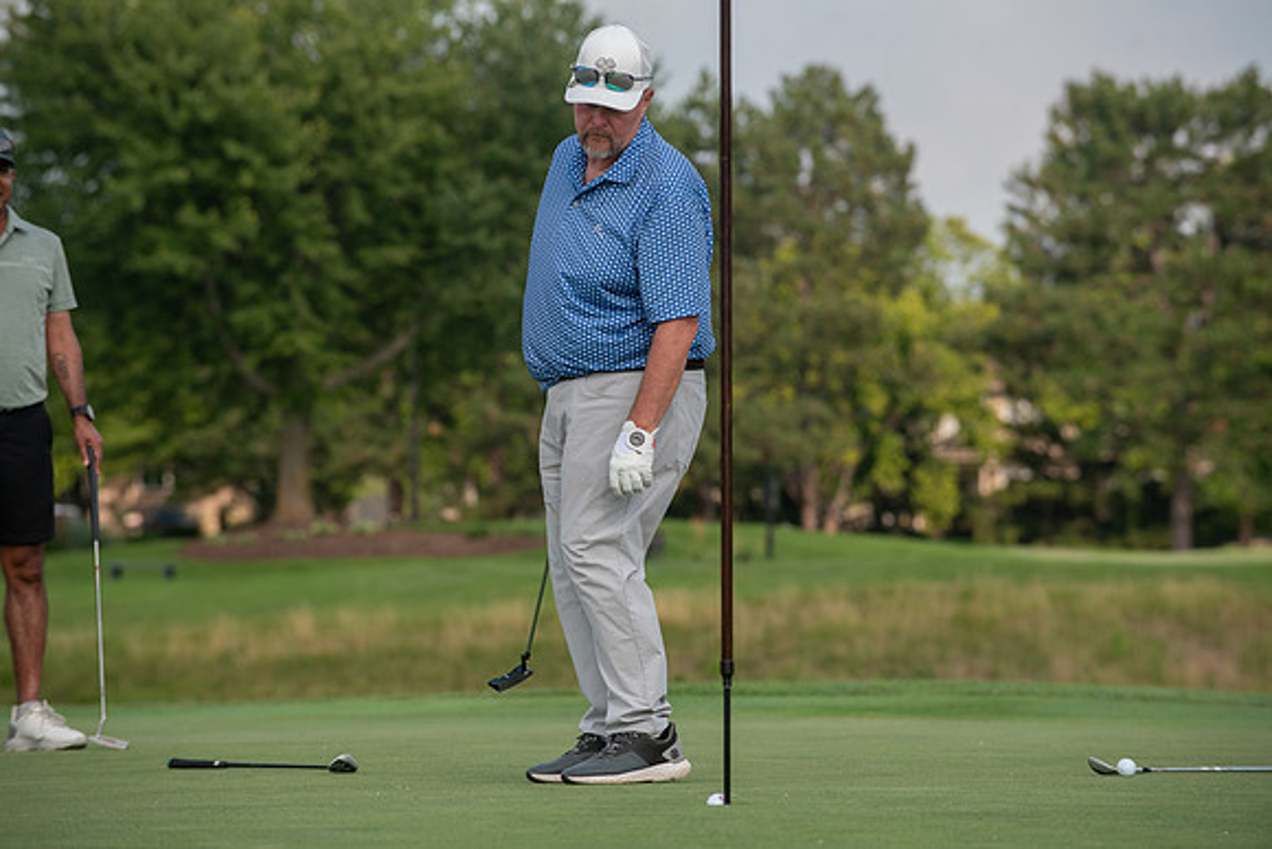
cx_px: 636
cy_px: 424
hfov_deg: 10.3
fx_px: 7068
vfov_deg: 6.9
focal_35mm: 200
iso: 250
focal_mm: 200
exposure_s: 1/1250
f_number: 5
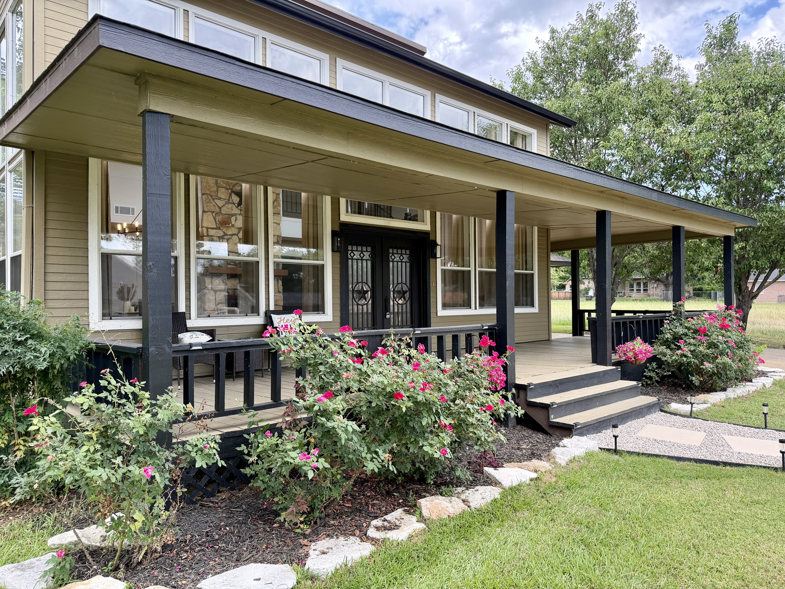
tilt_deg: -0.1
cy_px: 294
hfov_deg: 71.6
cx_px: 392
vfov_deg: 56.8
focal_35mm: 24
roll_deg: +0.6
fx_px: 544
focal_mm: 6.76
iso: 100
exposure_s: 1/765
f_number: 1.78
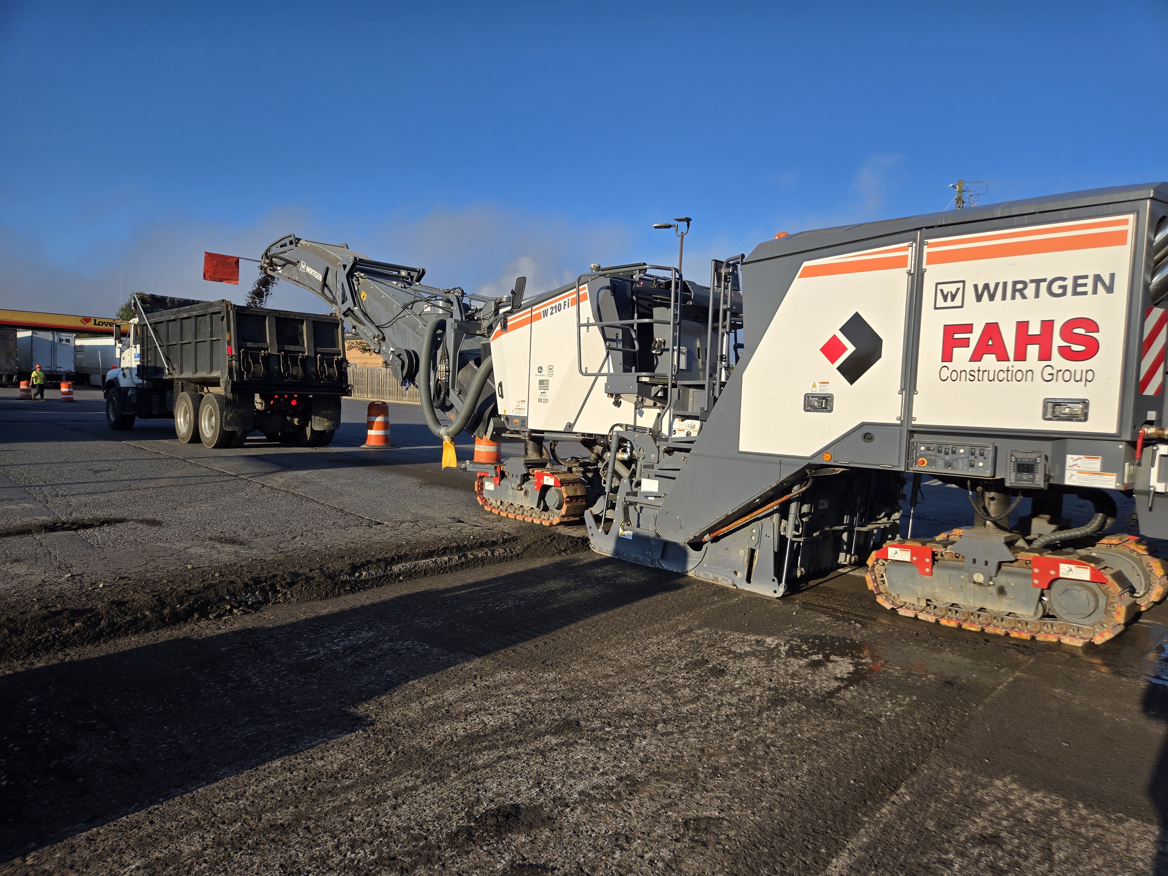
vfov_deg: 58.9
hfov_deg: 73.9
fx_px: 776
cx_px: 584
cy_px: 438
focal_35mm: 23
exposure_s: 1/1824
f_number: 1.8
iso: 25
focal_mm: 5.4
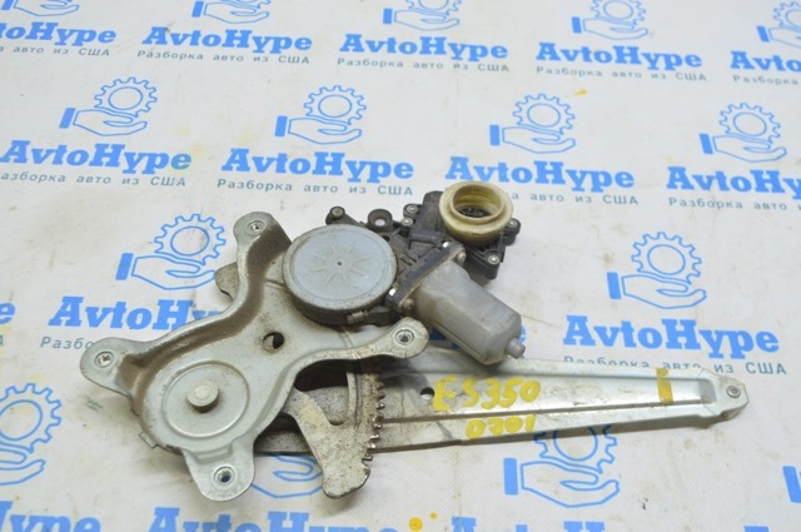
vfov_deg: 35.4
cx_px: 400
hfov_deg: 51.3
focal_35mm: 38
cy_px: 266
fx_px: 833
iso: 400
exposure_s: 1/20
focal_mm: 25
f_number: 5.6
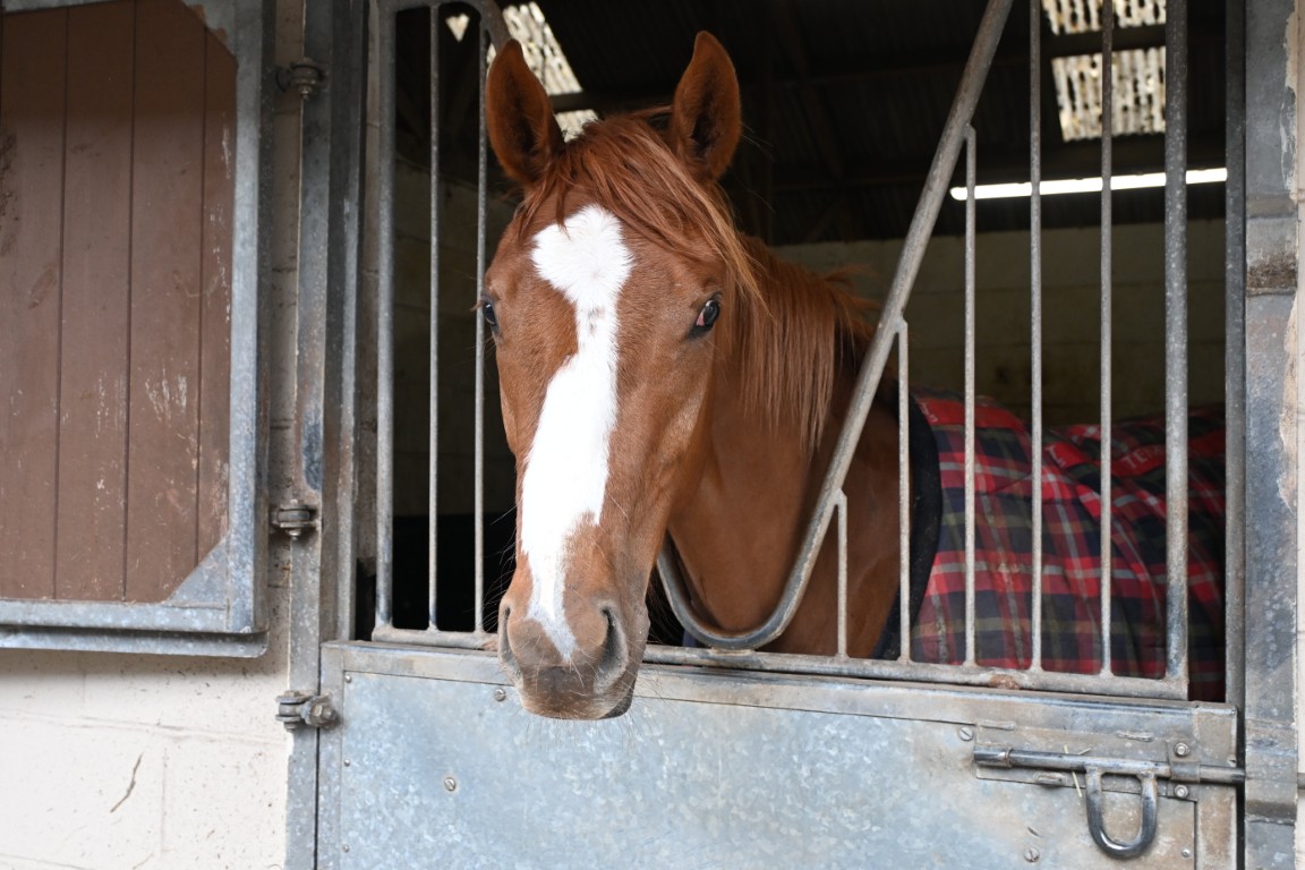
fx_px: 1332
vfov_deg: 36.2
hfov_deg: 52.2
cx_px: 652
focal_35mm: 37
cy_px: 435
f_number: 4.2
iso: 400
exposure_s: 1/250
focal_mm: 24.5
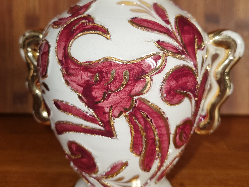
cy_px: 65
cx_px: 122
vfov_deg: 36.5
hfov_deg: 47.9
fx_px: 281
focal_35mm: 39
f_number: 1.8
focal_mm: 5.4
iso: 50
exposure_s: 1/50
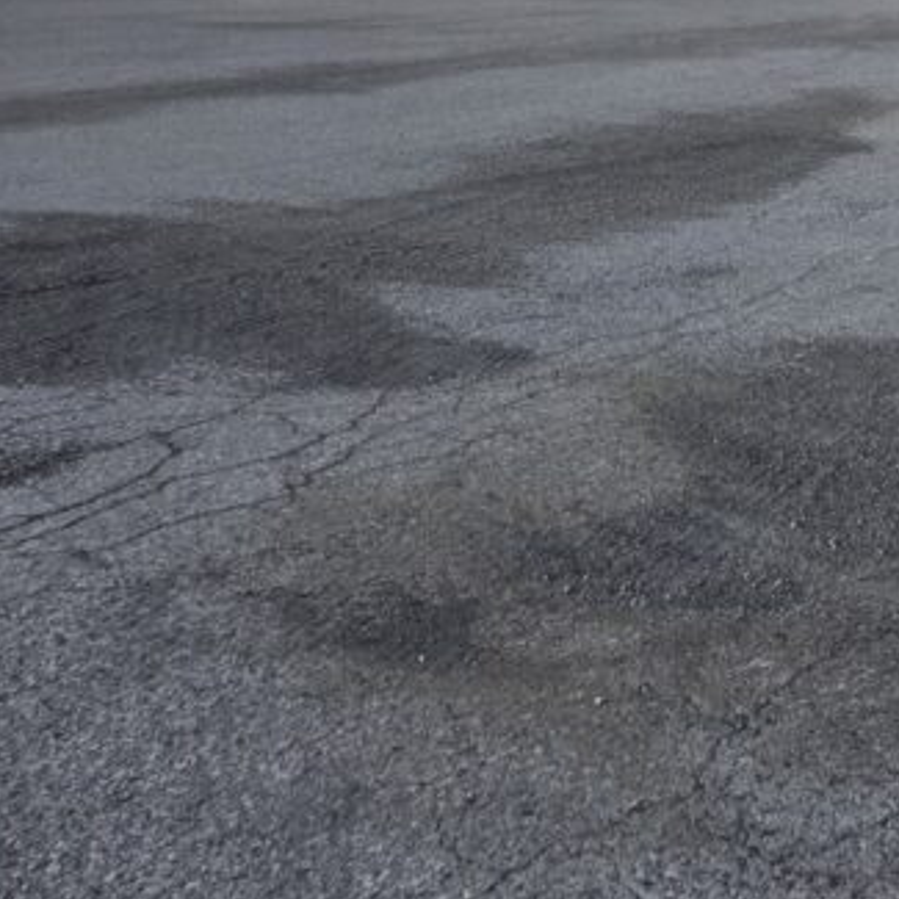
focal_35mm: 64
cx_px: 1167
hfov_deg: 23.7
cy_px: -66
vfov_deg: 25.2
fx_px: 1880
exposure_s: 1/3608
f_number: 1.7
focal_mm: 6.25
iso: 80
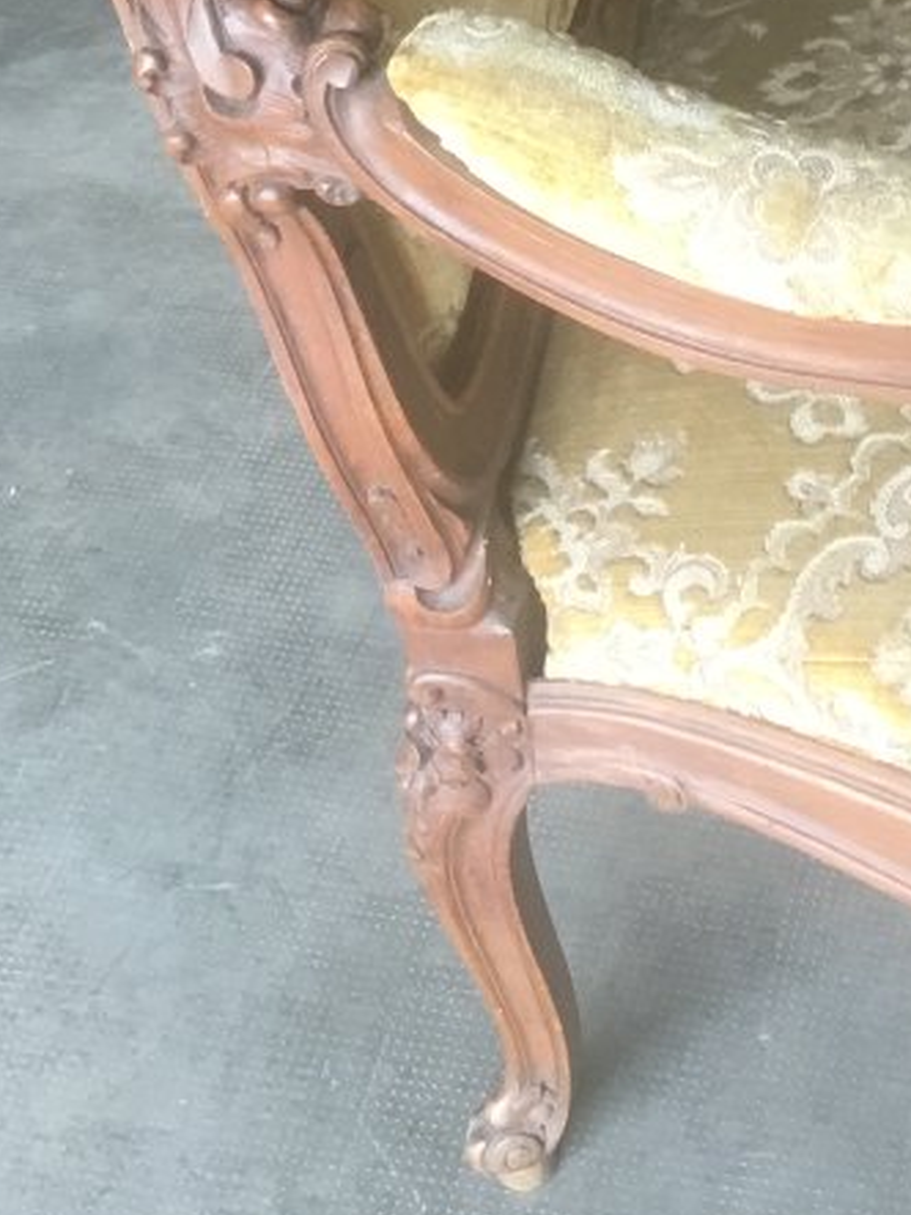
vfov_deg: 22.6
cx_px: 708
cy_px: 91
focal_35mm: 84
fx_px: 2949
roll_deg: -0.7
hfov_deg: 17.4
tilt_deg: -35.7
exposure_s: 1/33
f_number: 2.4
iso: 125
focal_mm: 3.3
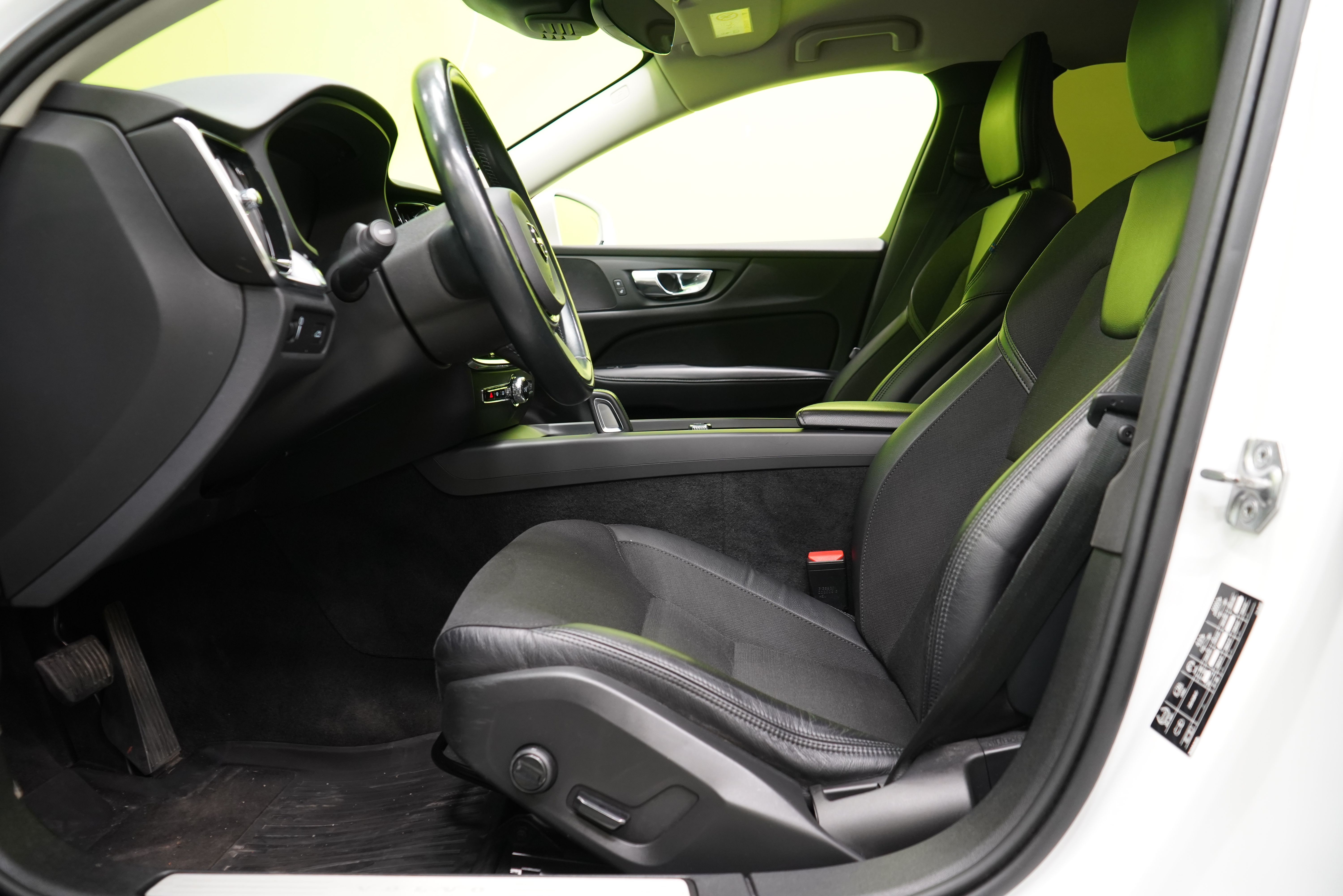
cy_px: 448
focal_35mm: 28
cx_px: 672
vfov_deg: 46.4
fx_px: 1044
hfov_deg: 65.5
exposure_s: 1/20
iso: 1600
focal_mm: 28
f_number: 5
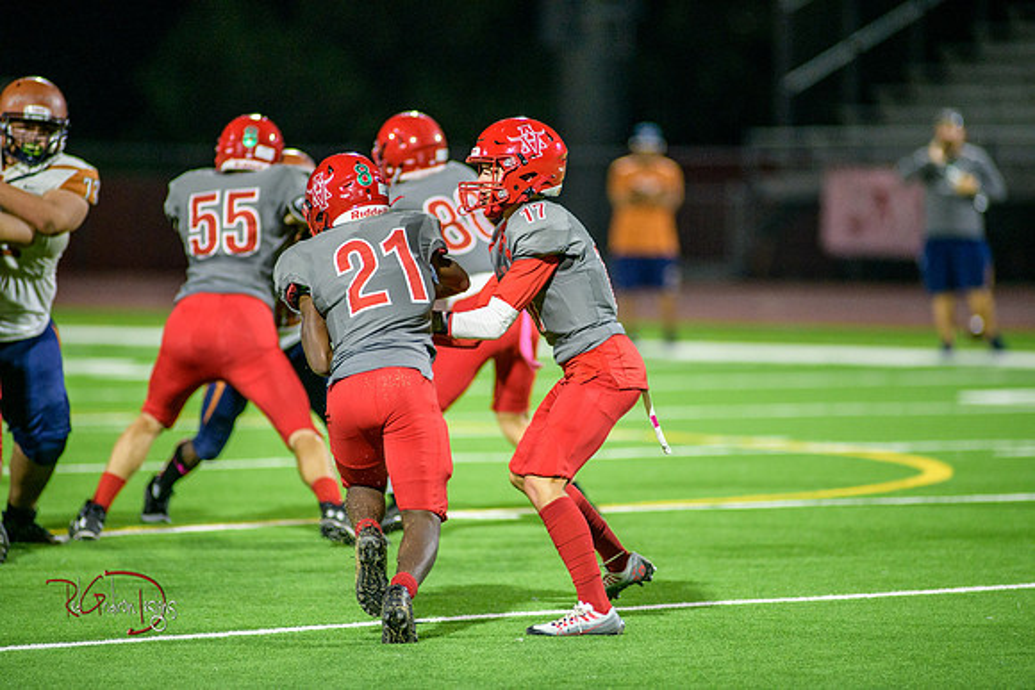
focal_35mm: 300
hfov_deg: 6.9
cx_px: 518
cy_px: 345
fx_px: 8627
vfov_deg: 4.6
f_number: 2.8
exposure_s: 1/500
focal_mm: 300
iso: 2000
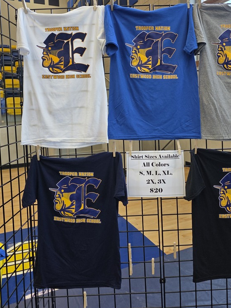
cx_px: 158
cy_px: 112
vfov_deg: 56.0
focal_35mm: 32
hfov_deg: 43.4
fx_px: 285
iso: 80
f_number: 1.7
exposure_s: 1/180
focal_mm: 6.3
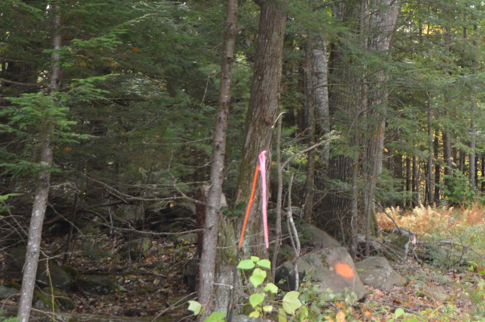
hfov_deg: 25.2
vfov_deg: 17.6
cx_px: 499
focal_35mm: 76
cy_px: 27
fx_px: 1023
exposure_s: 1/125
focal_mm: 20
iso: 320
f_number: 4
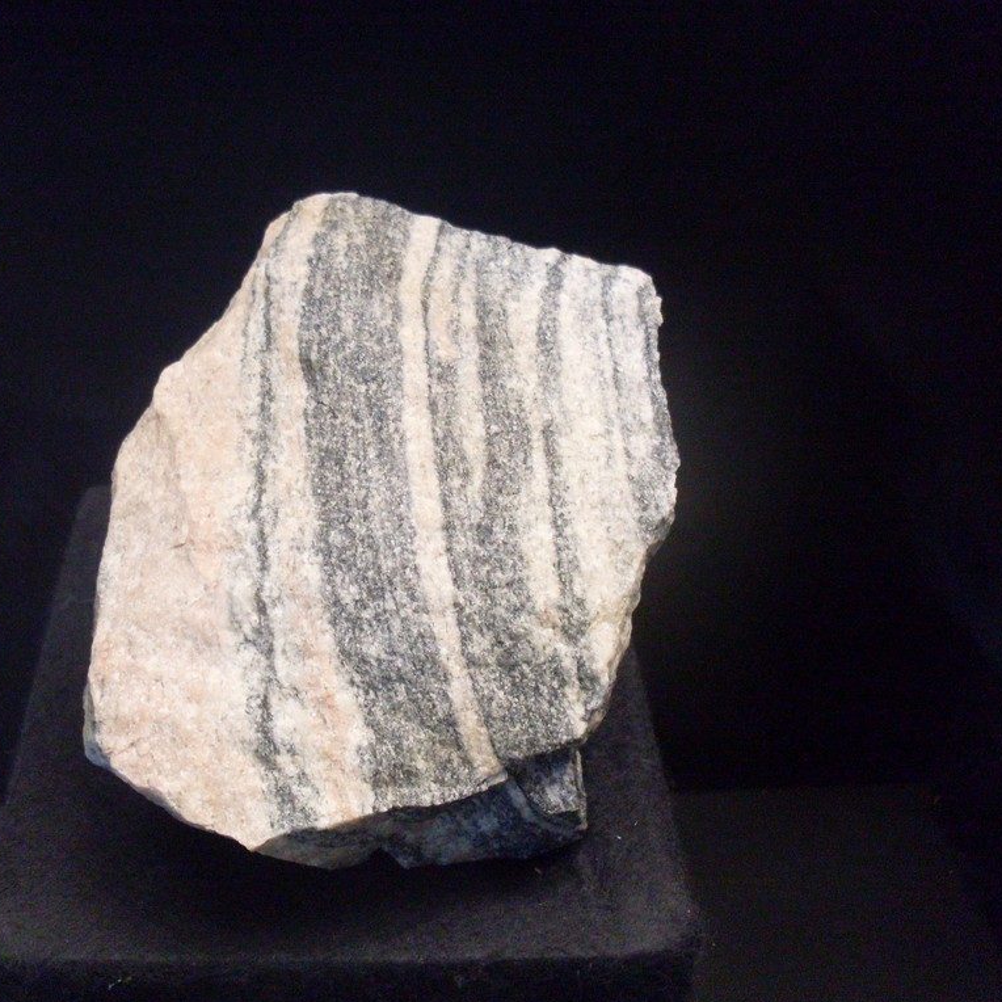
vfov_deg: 37.6
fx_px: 1474
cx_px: 421
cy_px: 502
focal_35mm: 45
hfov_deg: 37.5
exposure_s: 1/15
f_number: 2.8
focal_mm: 6.3
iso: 200
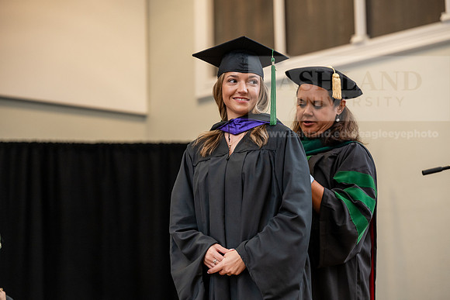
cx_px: 225
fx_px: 1313
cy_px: 150
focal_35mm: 105
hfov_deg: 19.5
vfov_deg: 13.0
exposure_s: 1/200
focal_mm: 105
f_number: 3.5
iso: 1600
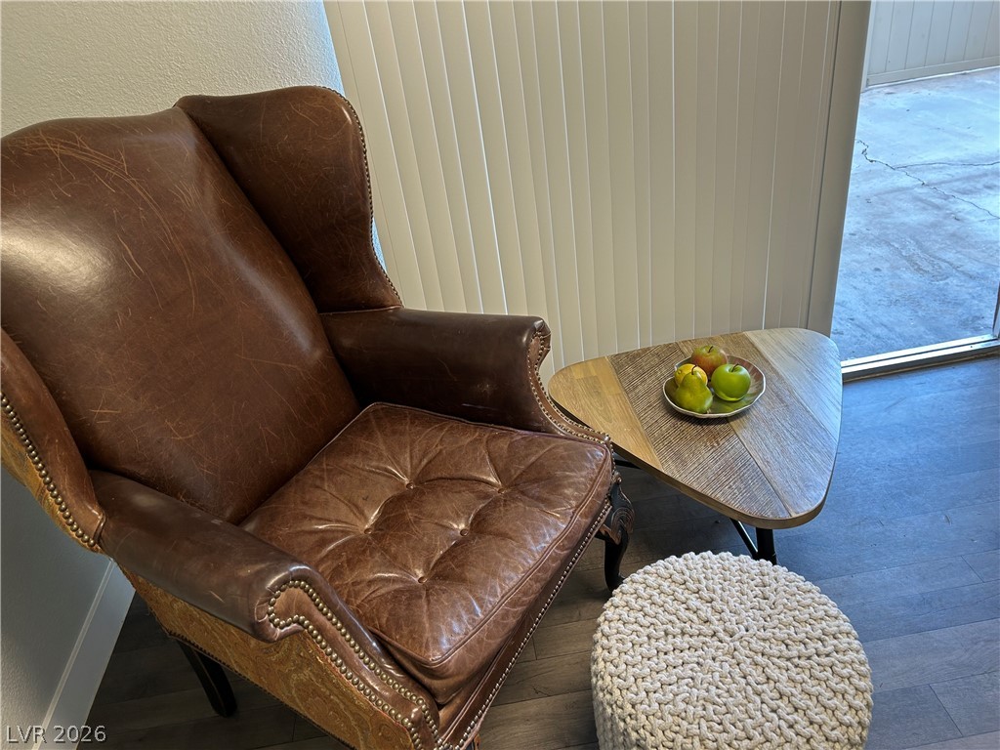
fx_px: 751
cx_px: 500
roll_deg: +8.7
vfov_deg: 53.1
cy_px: 375
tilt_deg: -31.2
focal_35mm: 26
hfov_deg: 67.3
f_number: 1.5
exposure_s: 1/60
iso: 80
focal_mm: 5.7
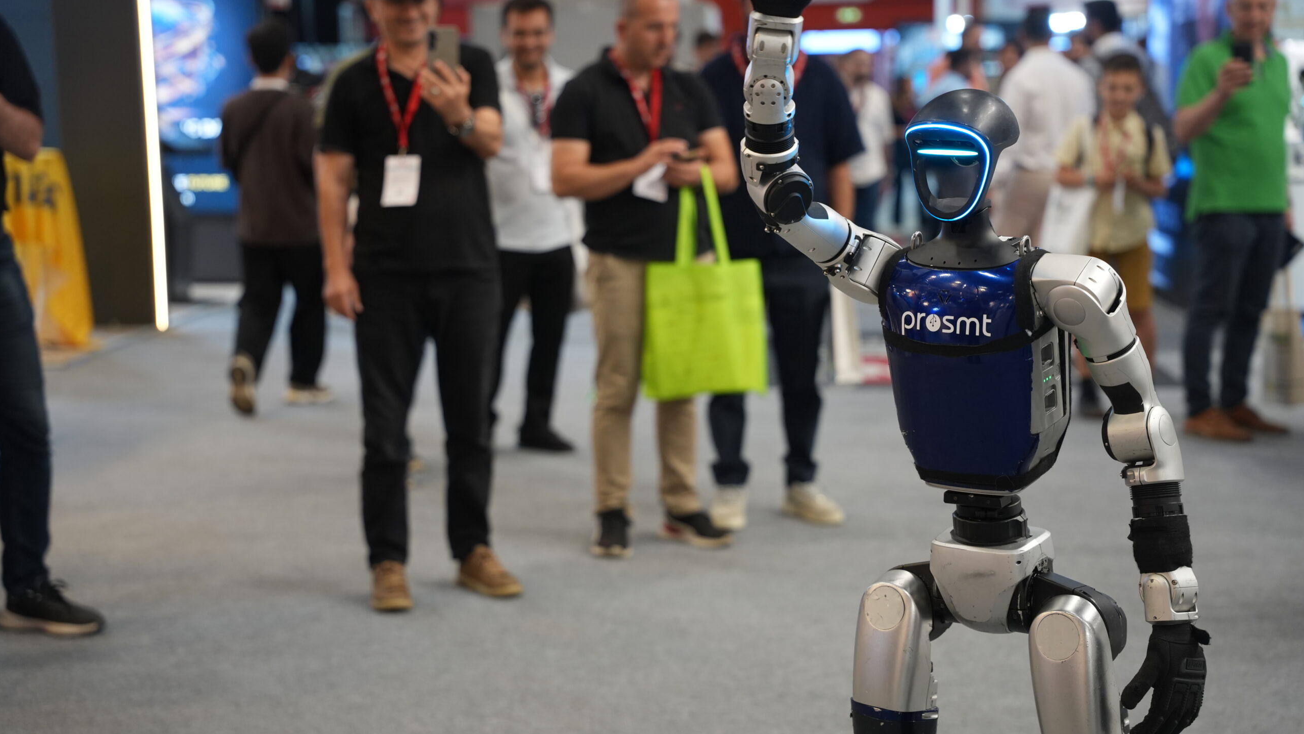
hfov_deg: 32.8
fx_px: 2217
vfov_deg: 18.8
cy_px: 332
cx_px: 651
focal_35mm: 64
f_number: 2.8
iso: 1000
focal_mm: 61.1
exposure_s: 1/200
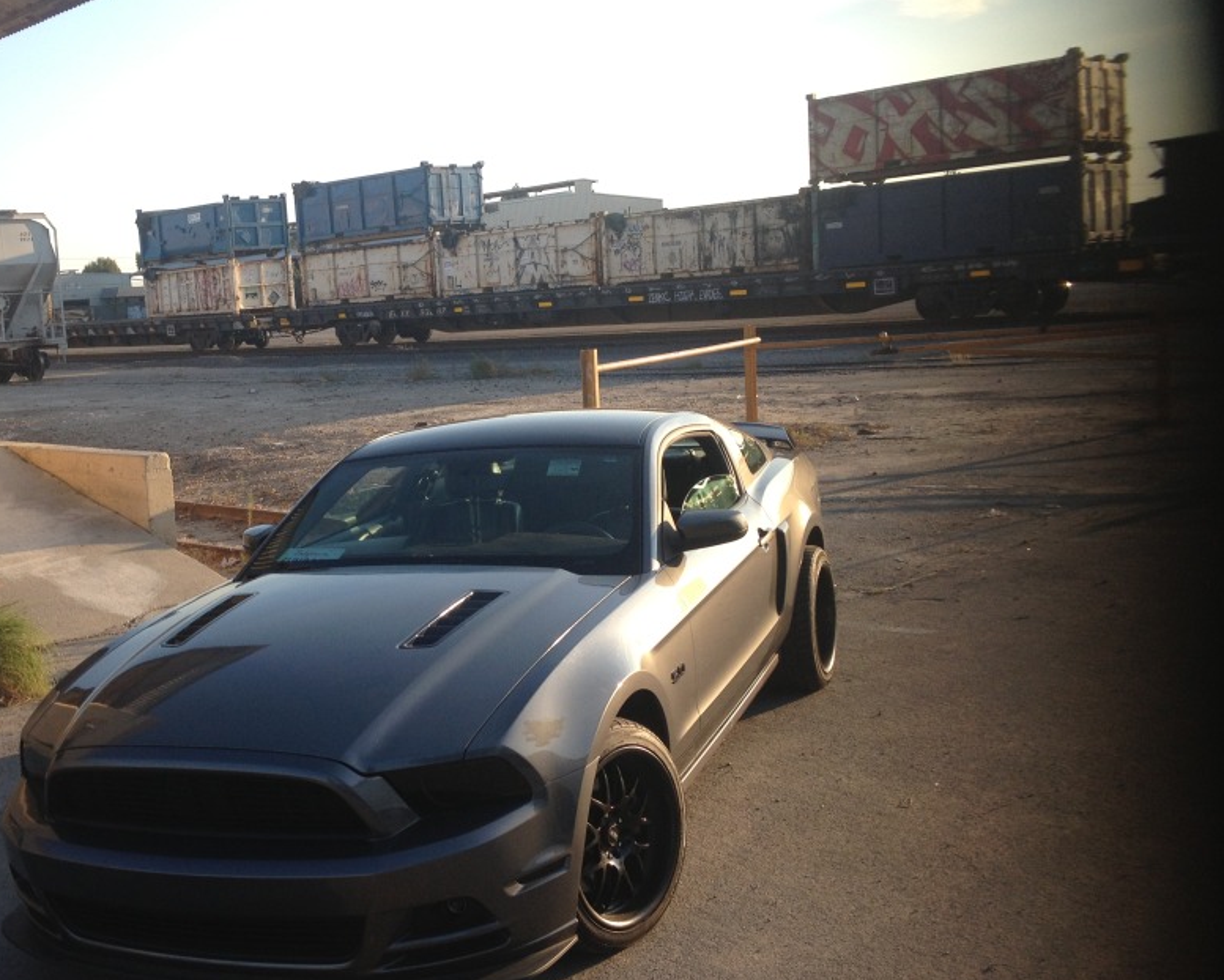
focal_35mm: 45
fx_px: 1631
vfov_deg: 33.4
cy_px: 470
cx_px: 446
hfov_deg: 40.8
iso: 50
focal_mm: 4.3
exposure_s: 1/531
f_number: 2.4
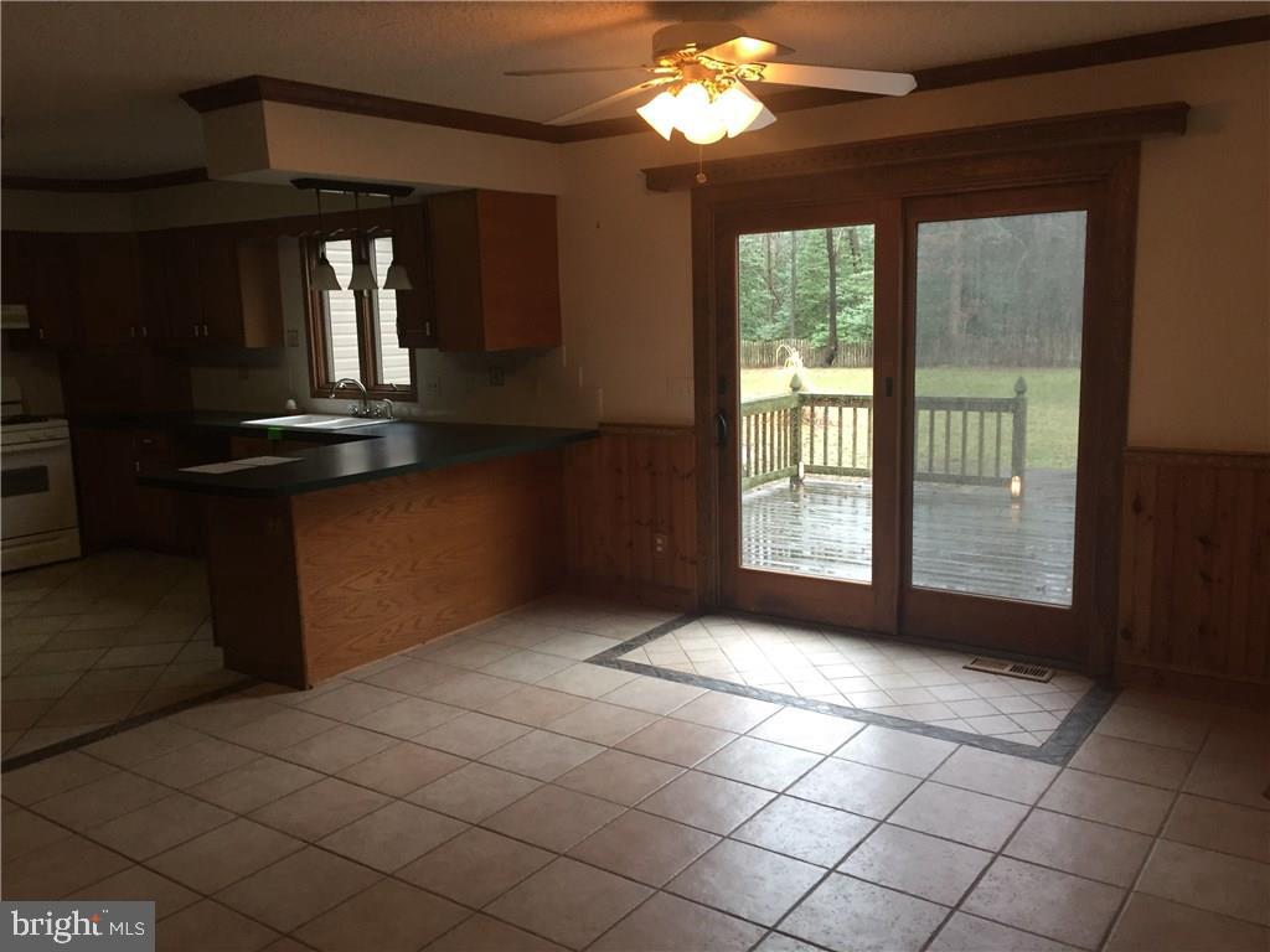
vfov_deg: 48.2
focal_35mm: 29
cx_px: 635
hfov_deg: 61.7
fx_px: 1064
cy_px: 476
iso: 125
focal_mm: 4.15
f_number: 2.2
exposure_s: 1/33
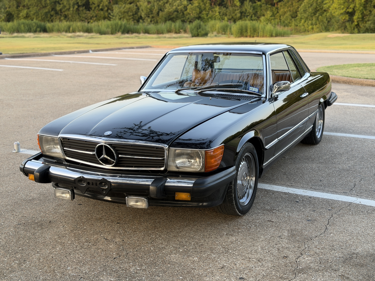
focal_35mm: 48
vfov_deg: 30.3
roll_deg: +1.5
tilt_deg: -13.9
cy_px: 140
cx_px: 188
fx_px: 520
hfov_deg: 39.7
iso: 64
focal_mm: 6.76
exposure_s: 1/163
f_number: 1.78
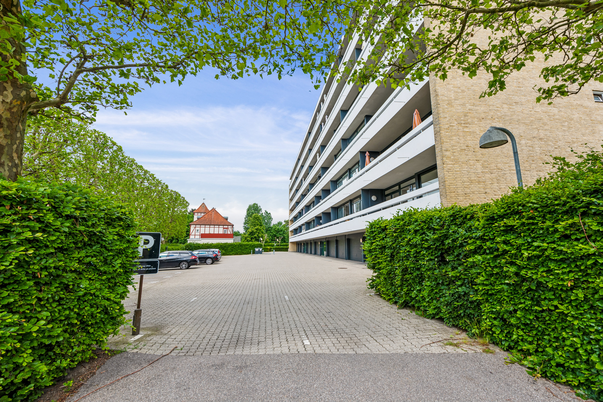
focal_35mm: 16
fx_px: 268
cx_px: 302
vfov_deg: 73.7
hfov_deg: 96.7
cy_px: 201
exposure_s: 1/125
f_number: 13
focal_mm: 16
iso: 180
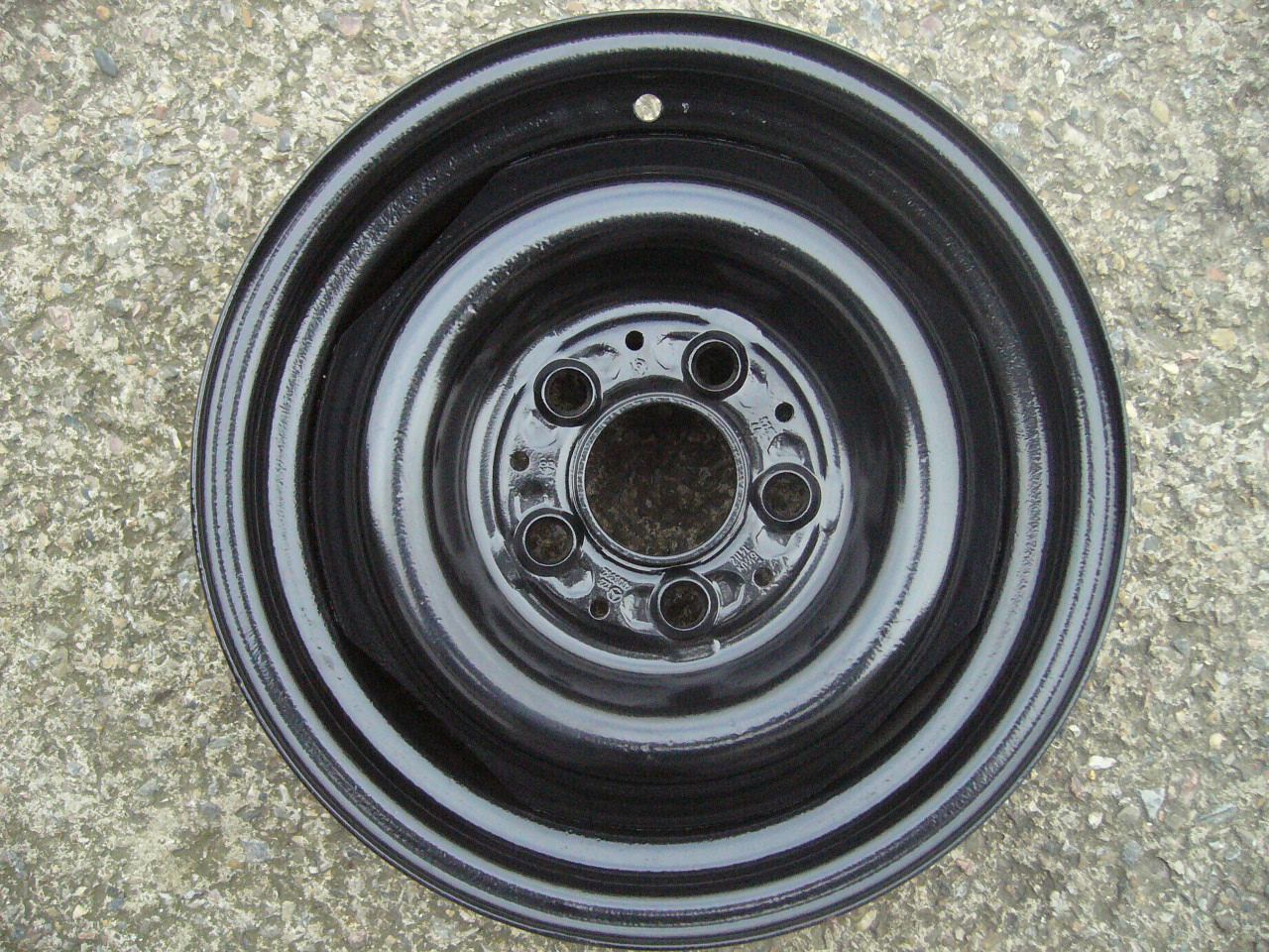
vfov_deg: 40.7
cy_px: 476
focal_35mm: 35
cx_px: 634
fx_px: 1283
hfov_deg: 52.6
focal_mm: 5.8
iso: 400
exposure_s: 1/500
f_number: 2.8
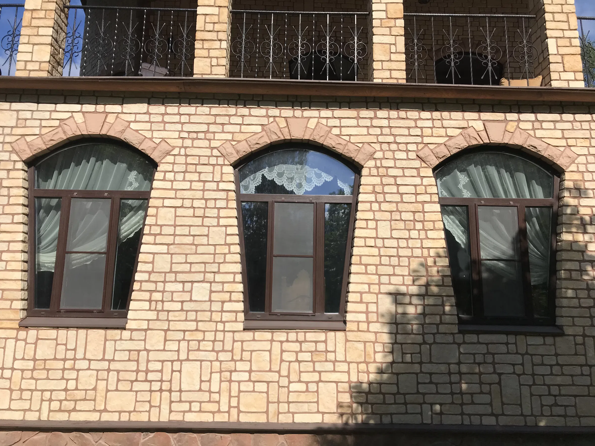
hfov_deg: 63.4
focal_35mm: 28
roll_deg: -1.3
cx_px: 298
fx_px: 481
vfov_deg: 49.7
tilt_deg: +12.8
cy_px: 223
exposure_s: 1/3425
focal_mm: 3.99
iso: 20
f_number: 1.8
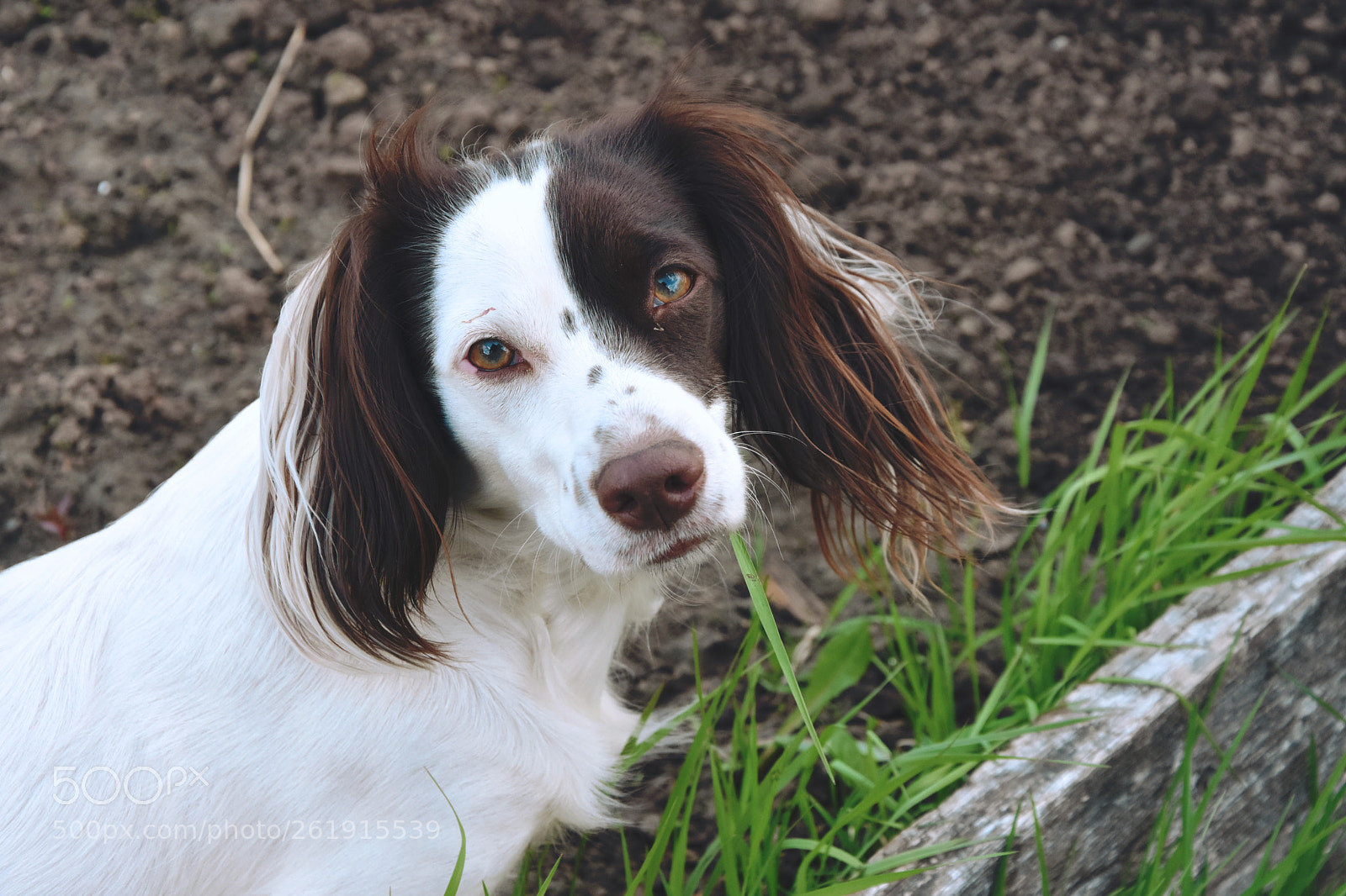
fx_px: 3700
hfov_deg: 20.6
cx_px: 673
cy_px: 448
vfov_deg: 13.8
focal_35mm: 99
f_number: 7.1
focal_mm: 66
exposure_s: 1/800
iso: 800
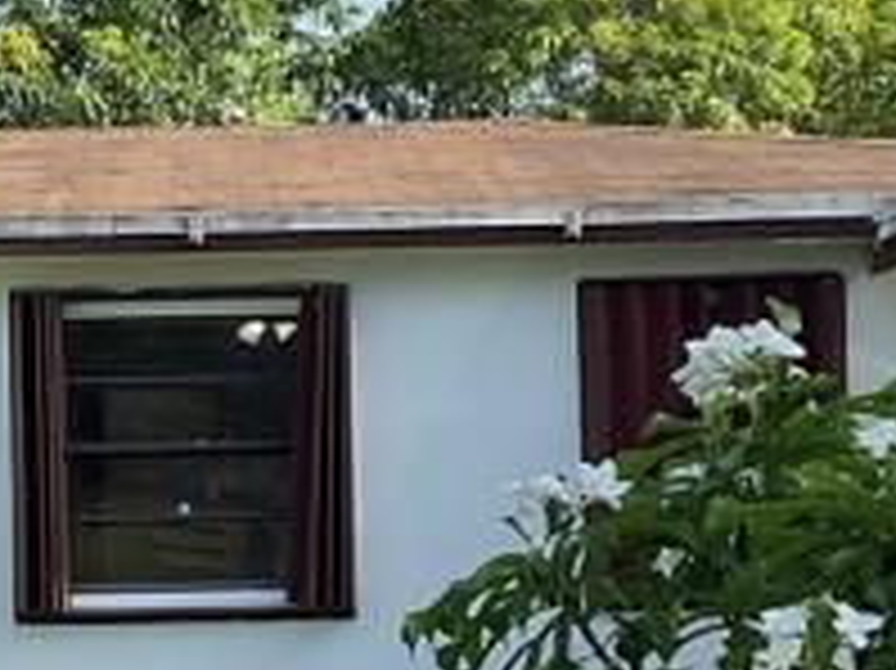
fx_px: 3622
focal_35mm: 140
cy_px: 427
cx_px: 225
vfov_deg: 10.6
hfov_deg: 14.1
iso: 16
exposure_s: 1/978
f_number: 1.8
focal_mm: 3
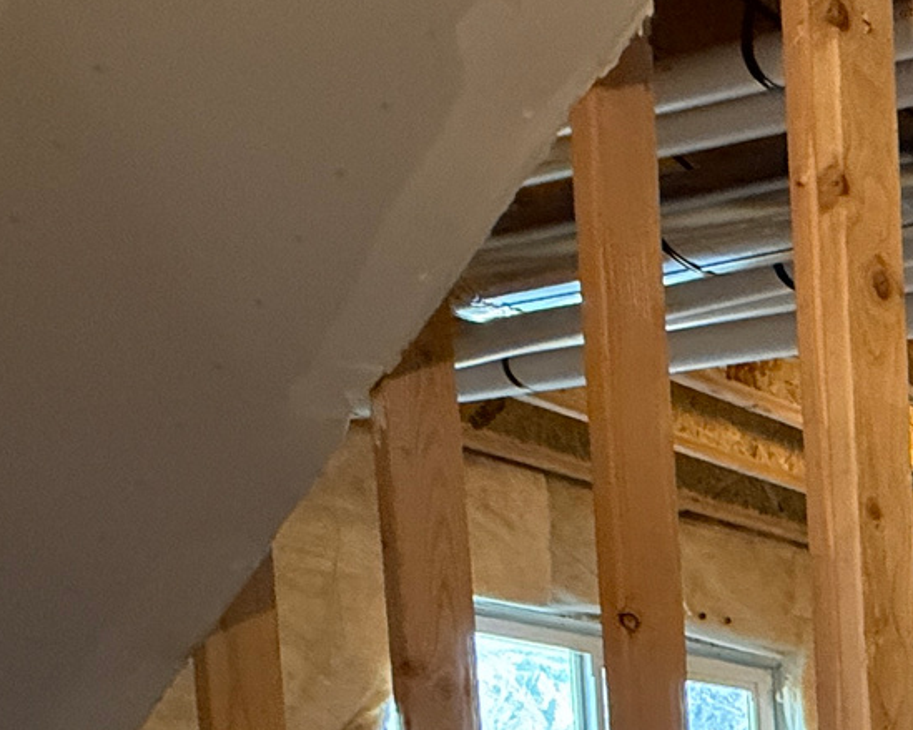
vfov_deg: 24.7
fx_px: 1378
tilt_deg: -3.8
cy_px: 1014
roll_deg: +0.5
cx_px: 1653
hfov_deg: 21.9
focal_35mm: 51
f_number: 2.2
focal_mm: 2.22
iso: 500
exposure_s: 1/60
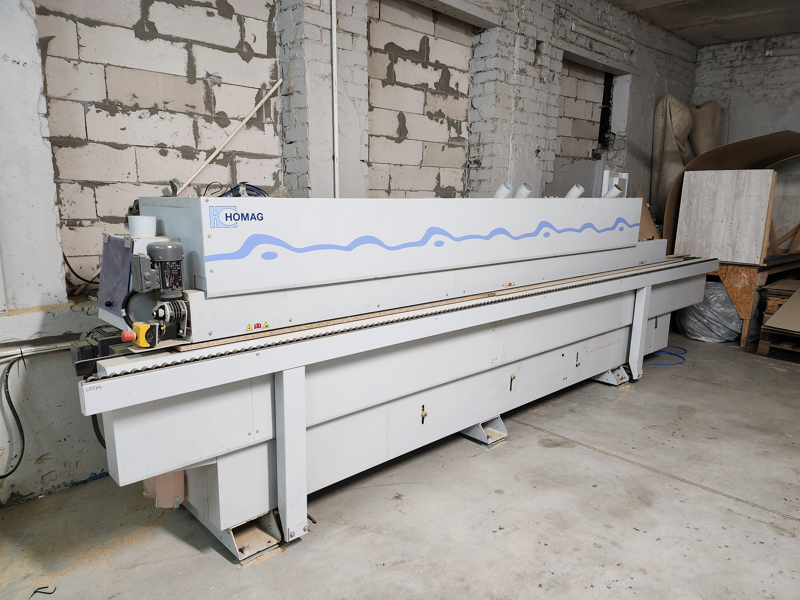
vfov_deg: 56.8
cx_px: 400
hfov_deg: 71.6
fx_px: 555
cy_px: 300
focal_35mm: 24
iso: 400
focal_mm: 5
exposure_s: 1/100
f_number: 1.8
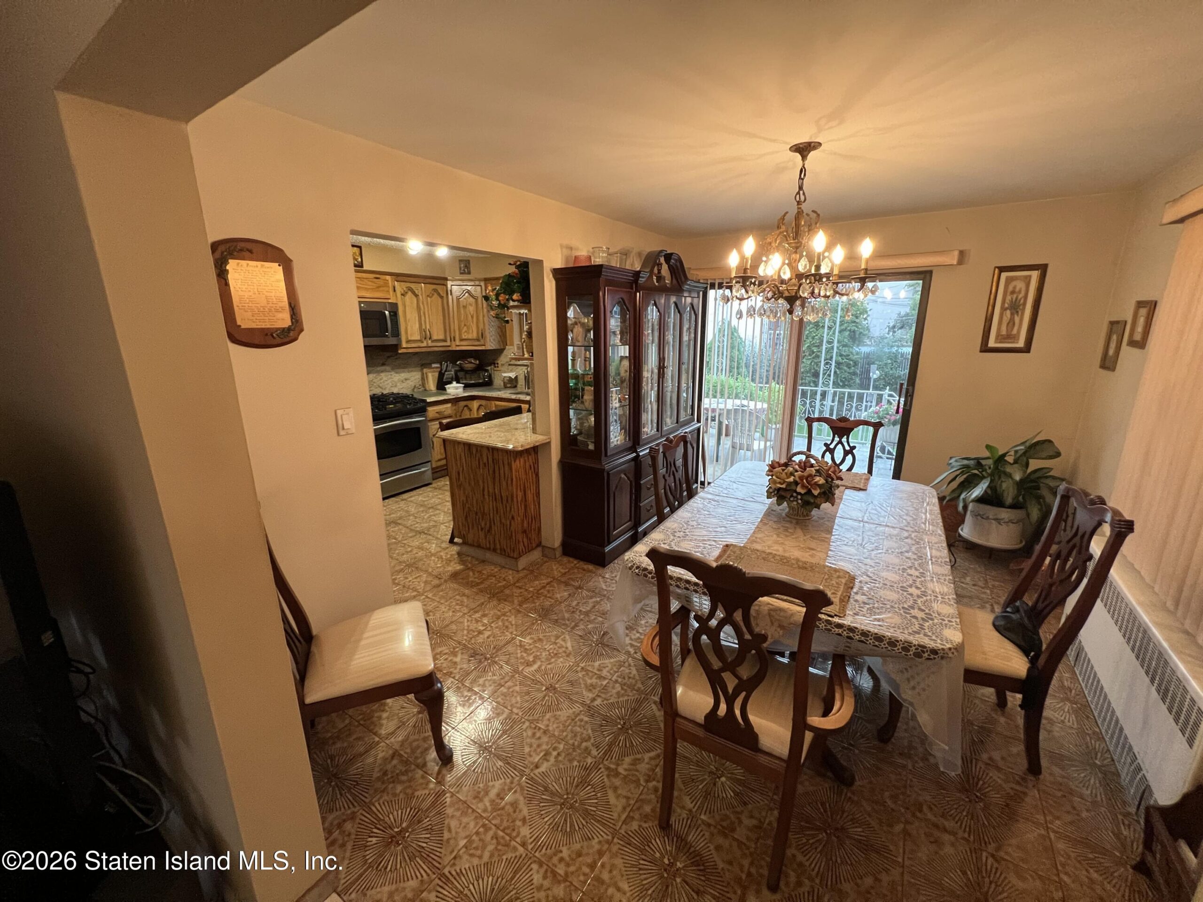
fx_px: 452
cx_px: 602
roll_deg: +0.3
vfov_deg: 89.9
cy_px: 451
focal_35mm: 13
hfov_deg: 106.2
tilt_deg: -14.9
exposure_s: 1/60
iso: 400
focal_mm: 1.57
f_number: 1.8
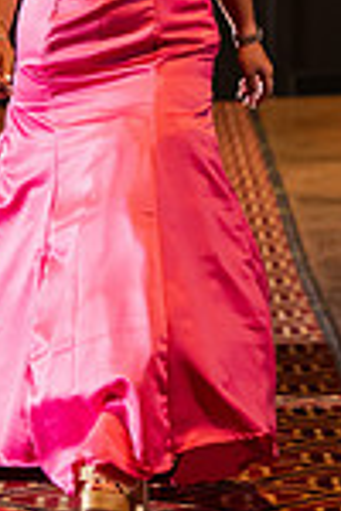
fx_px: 5129
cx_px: 51
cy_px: -72
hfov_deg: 3.8
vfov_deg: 5.7
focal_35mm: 361
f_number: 3.5
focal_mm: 120
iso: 2500
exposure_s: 1/200
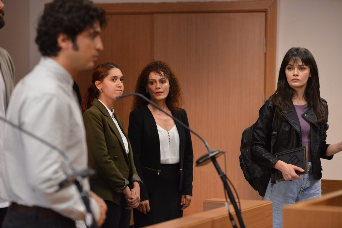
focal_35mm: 123
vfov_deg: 11.1
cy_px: 114
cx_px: 171
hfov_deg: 16.7
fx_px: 1168
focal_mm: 122
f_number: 3.2
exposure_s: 1/250
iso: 2500
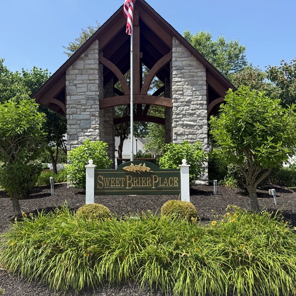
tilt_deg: +2.6
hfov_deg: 55.6
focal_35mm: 29
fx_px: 281
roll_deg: -0.4
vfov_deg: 55.6
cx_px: 138
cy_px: 150
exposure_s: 1/2370
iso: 80
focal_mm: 6.76
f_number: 1.78
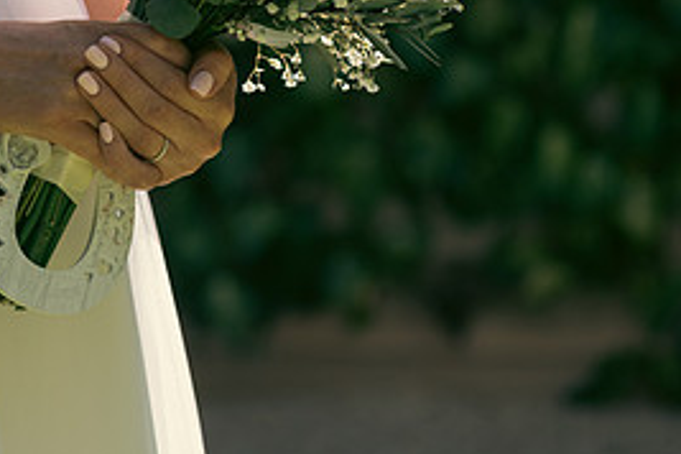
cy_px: 24
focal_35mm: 200
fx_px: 3783
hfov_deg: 10.2
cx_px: 33
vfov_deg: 6.8
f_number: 3.5
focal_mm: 92
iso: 100
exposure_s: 1/200
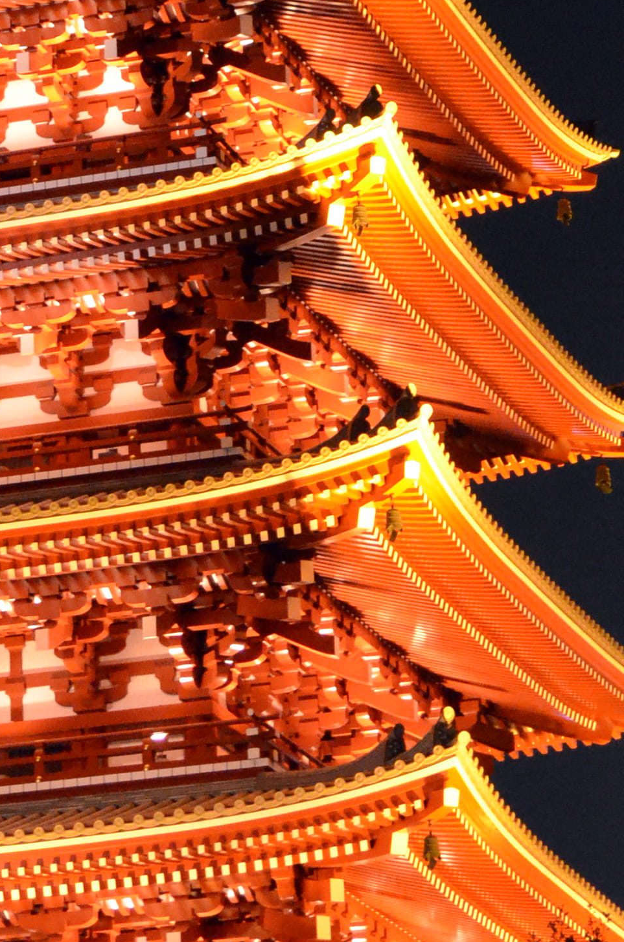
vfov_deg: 11.2
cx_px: 12
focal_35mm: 183
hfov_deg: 7.4
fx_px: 4779
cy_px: 84
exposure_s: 1/10
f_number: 5
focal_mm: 36
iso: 3200
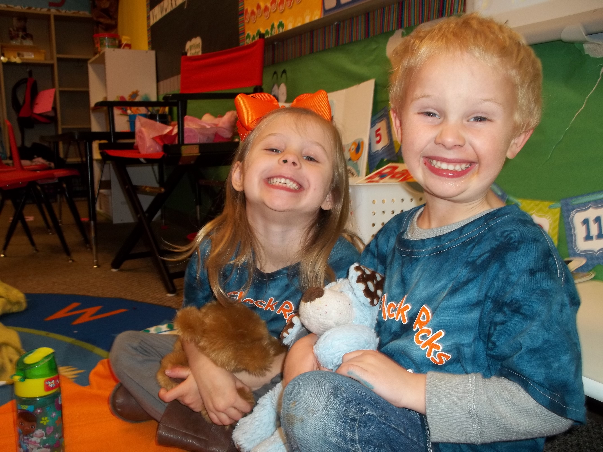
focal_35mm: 33
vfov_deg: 42.9
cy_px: 226
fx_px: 575
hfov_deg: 55.4
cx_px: 302
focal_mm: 5.9
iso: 64
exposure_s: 1/30
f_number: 3.3
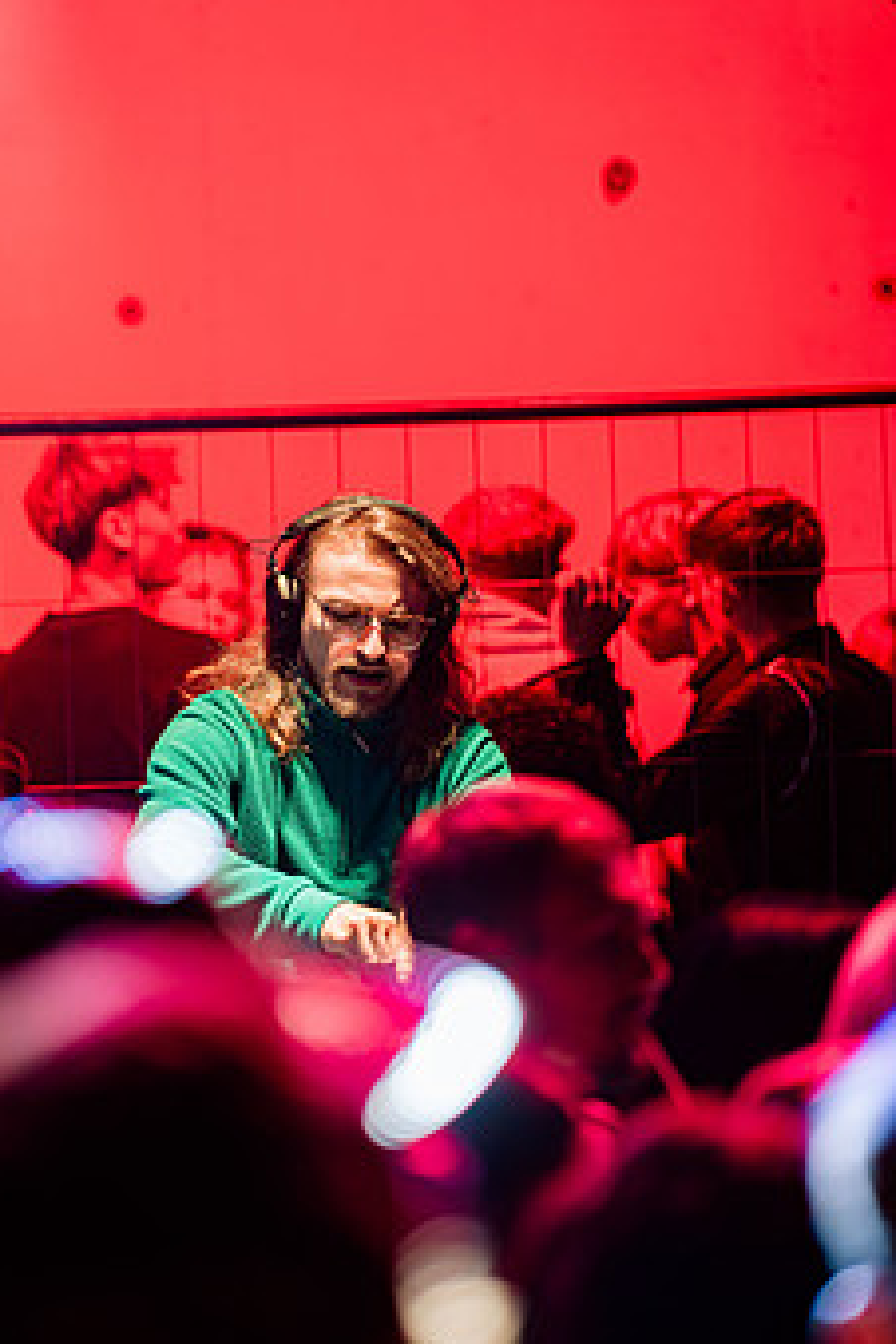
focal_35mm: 199
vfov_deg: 10.3
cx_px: 321
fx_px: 7429
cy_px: 666
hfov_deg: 6.9
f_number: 2.8
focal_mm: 150
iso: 800
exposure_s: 1/160
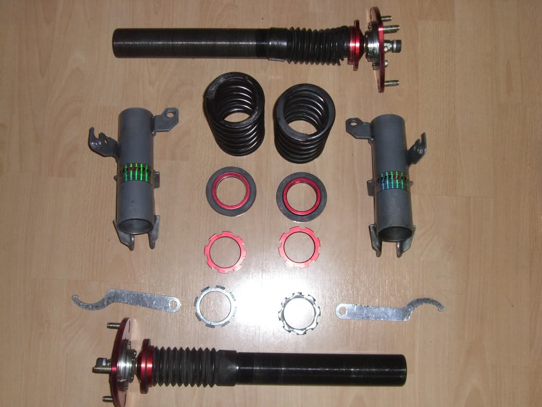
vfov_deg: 30.9
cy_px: 204
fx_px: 736
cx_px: 271
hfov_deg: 40.4
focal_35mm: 47
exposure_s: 1/60
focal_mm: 7.6
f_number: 3
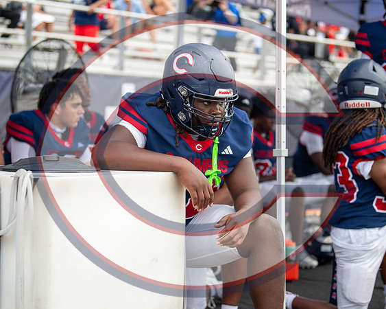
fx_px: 1088
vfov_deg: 16.1
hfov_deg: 20.1
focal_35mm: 95
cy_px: 165
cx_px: 199
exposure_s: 1/1000
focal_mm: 72
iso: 640
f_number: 2.8
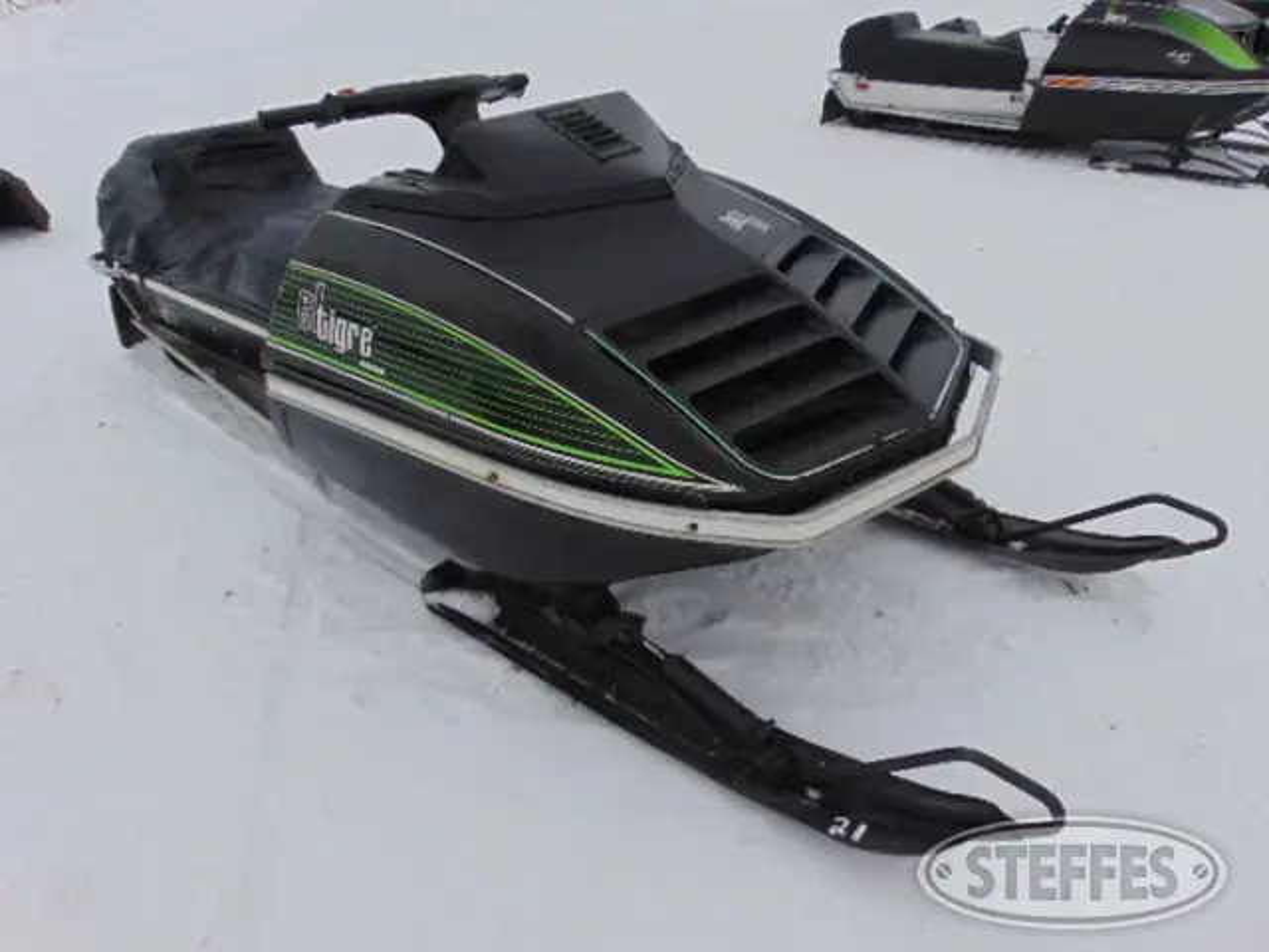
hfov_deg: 69.4
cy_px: 476
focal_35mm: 25
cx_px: 634
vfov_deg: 54.9
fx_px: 916
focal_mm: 4.5
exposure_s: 1/400
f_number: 7.7
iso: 80
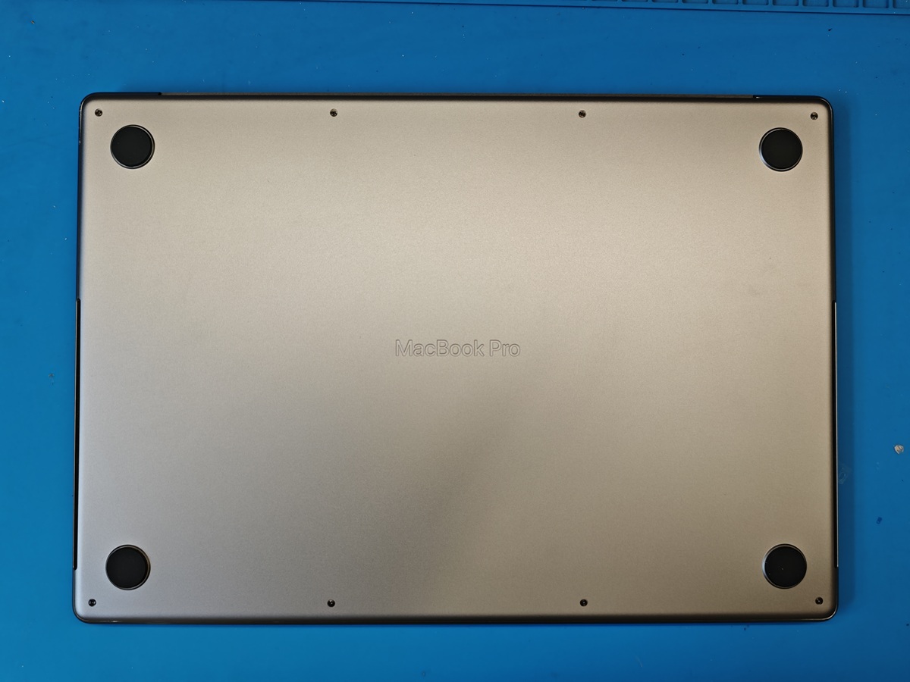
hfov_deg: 52.6
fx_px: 920
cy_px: 341
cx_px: 455
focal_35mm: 35
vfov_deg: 40.7
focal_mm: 8.72
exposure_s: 1/100
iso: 100
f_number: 1.63
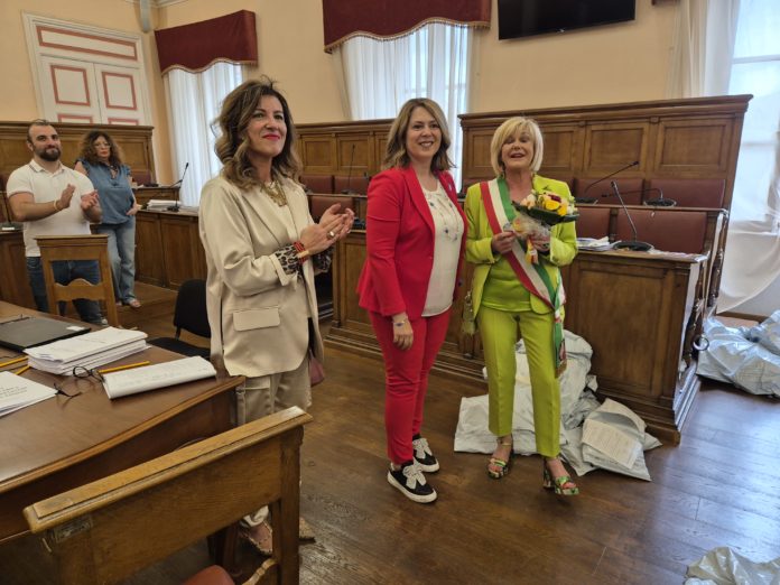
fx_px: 518
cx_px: 390
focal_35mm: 23
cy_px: 292
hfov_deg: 73.9
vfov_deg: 58.9
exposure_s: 1/100
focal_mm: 5.4
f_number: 1.8
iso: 160
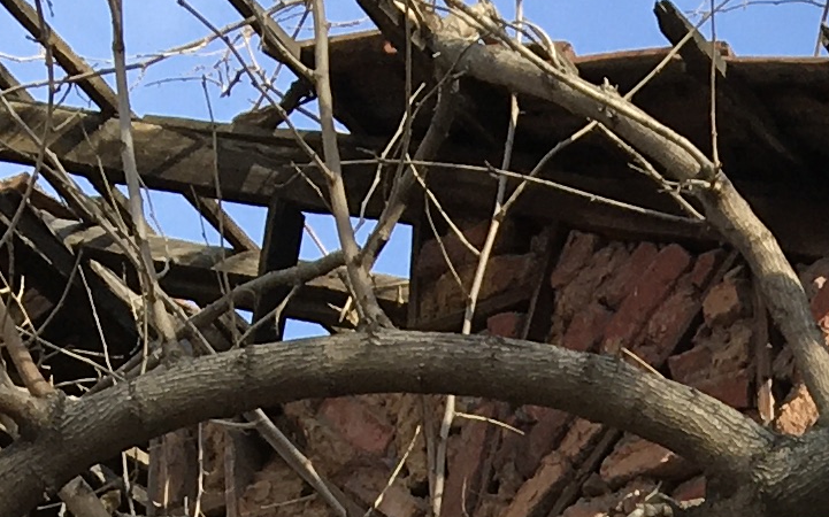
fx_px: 3884
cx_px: 1177
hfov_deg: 11.7
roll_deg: +3.1
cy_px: 1568
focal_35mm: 172
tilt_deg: +15.3
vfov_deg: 6.8
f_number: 2.2
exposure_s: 1/705
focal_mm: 4.15
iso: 25
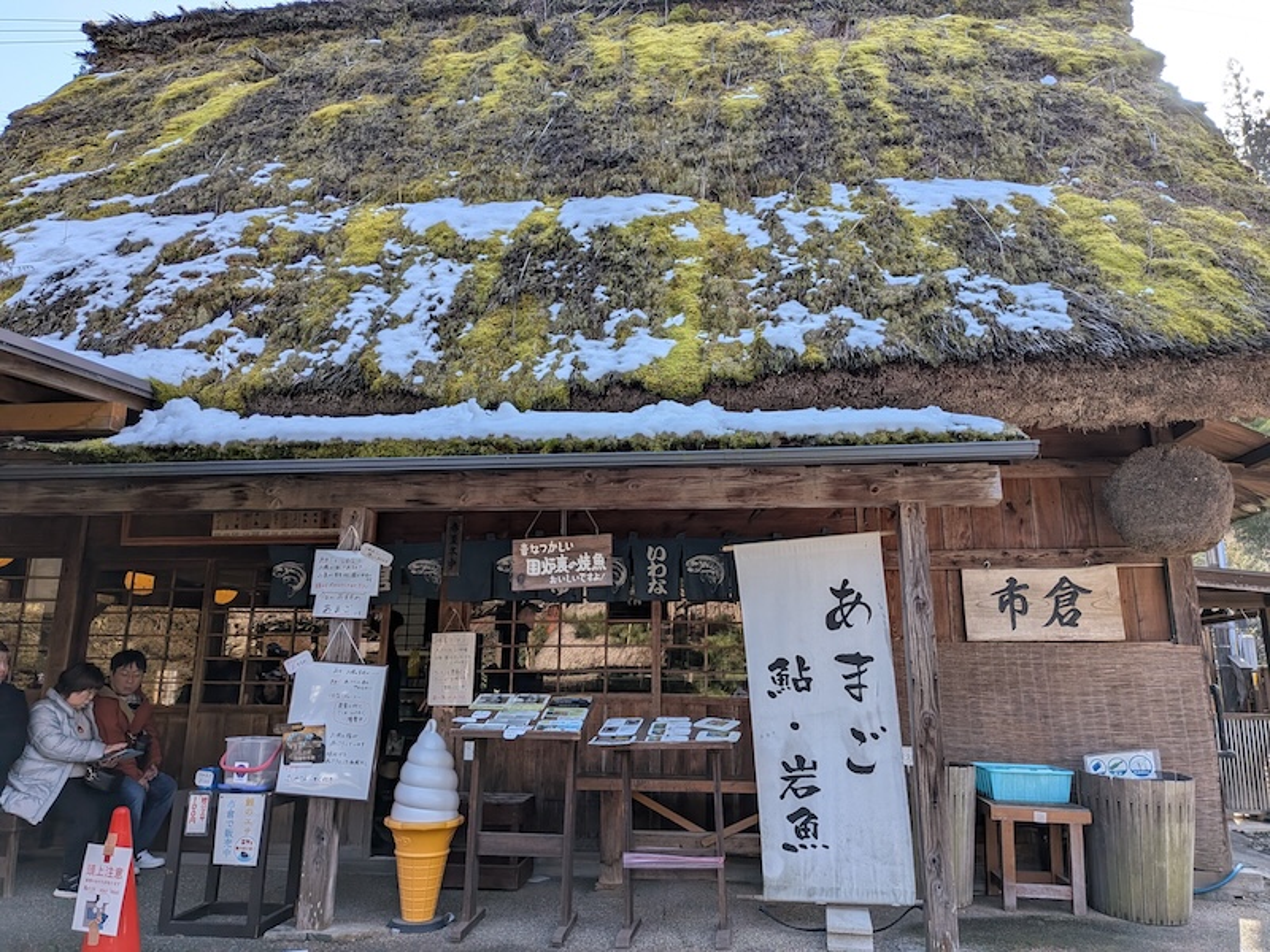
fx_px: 881
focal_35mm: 24
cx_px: 635
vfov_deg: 56.8
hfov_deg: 71.6
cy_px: 476
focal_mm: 4.53
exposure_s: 1/451
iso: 30
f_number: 1.7
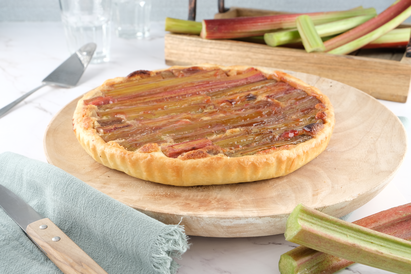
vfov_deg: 31.9
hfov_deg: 46.4
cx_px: 206
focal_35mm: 42
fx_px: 479
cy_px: 137
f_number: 8
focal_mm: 28.3
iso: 160
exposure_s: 1/30
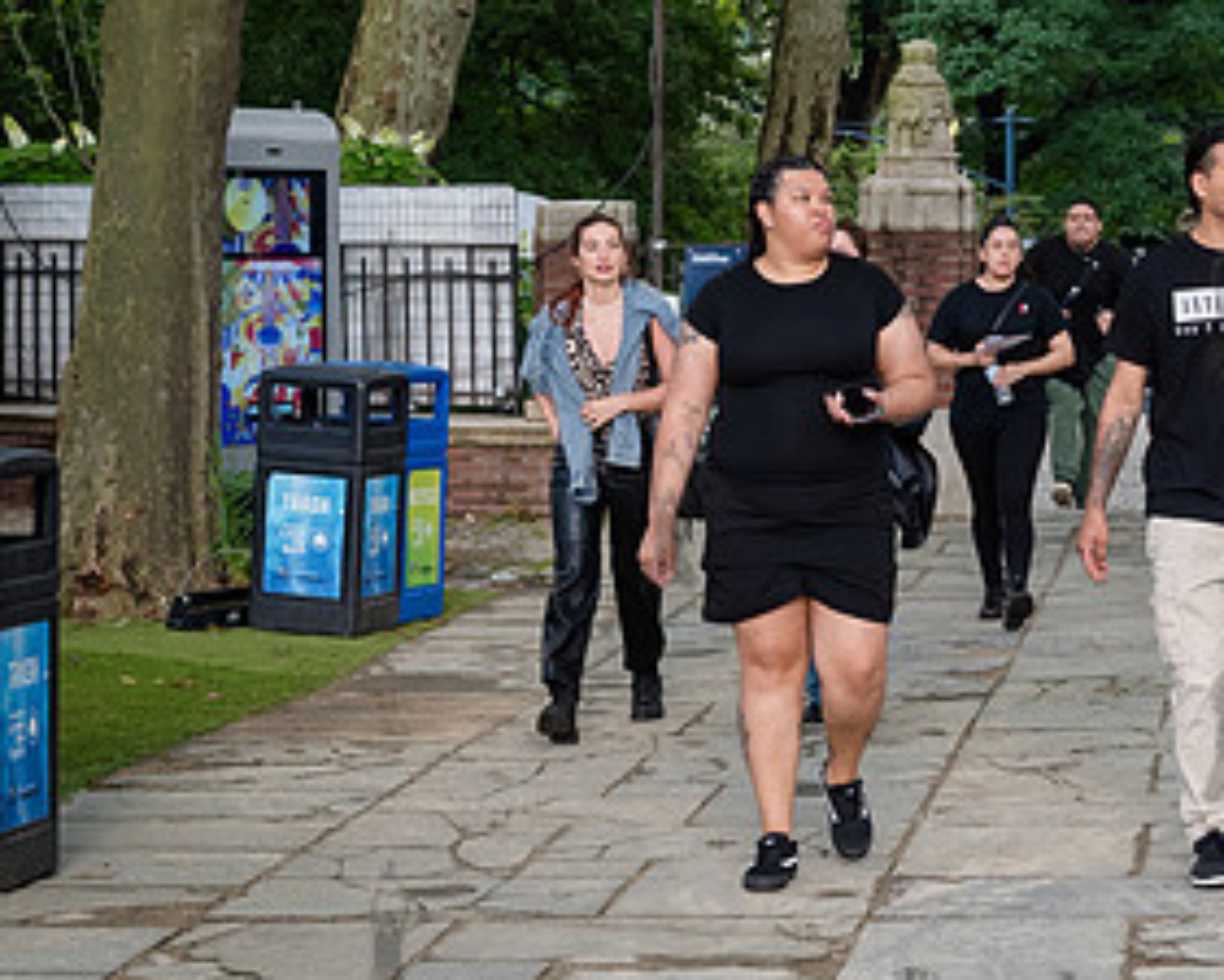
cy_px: 434
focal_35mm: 114
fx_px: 4131
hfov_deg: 16.5
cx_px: 1241
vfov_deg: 13.5
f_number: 4.5
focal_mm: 48
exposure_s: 1/640
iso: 1000
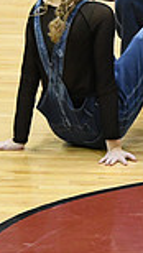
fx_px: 4616
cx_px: 465
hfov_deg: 1.8
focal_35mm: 687
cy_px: -58
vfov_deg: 3.1
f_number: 4
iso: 4000
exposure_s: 1/250
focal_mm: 116
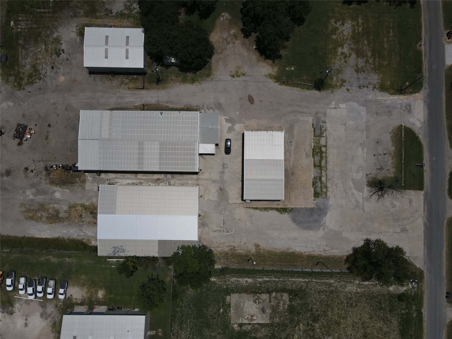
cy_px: 170
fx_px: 313
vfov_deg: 56.8
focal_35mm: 24
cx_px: 226
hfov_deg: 71.6
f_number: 2.8
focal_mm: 4.5
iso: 110
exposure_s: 1/3000
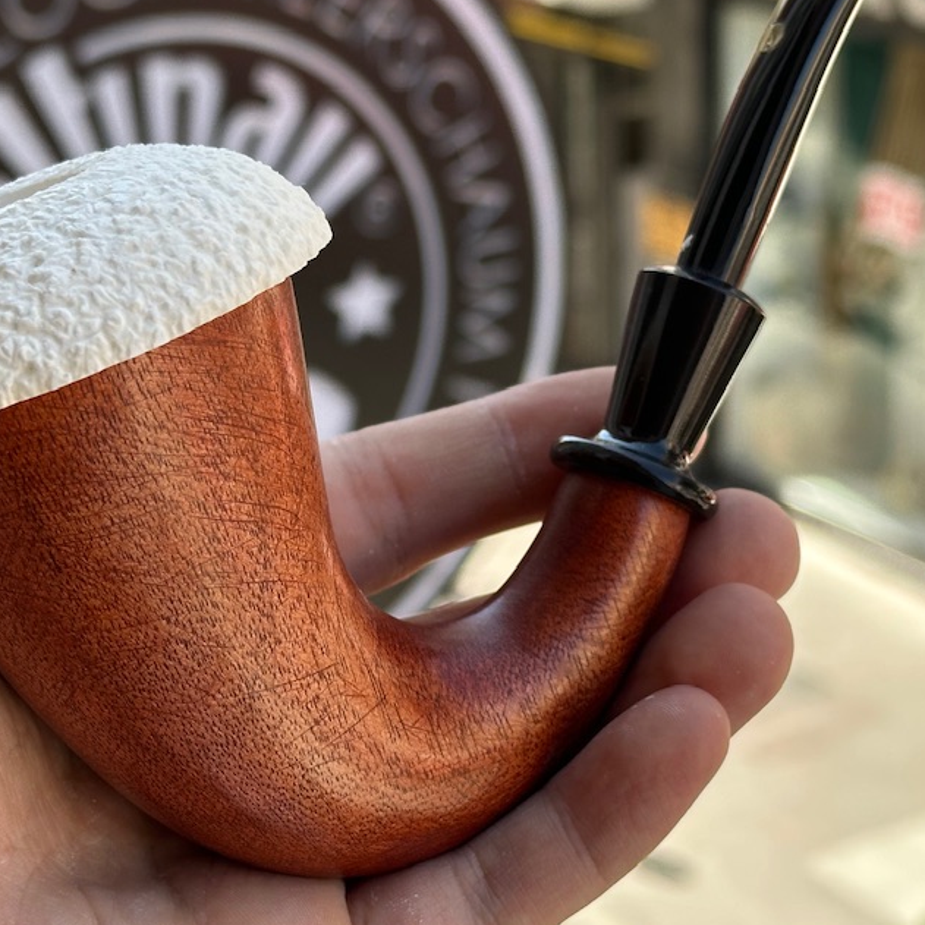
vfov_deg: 20.2
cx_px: 440
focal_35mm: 86
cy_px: 383
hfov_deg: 20.2
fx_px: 2600
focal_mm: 6.86
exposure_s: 1/584
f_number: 1.78
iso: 64
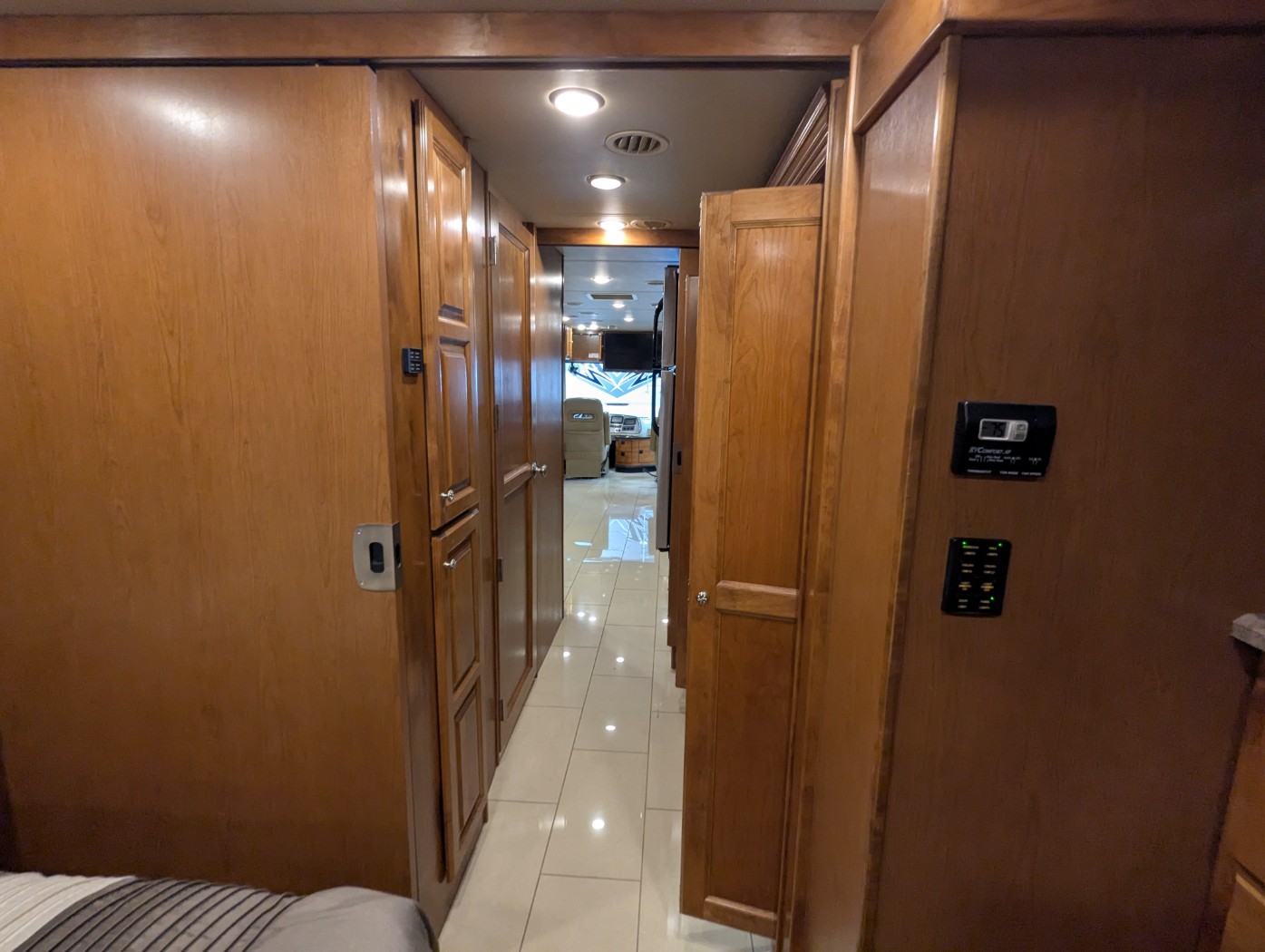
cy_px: 476
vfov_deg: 78.2
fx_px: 585
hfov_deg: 94.4
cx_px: 632
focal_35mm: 16
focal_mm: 2.35
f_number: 2.2
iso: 370
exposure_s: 1/39.2
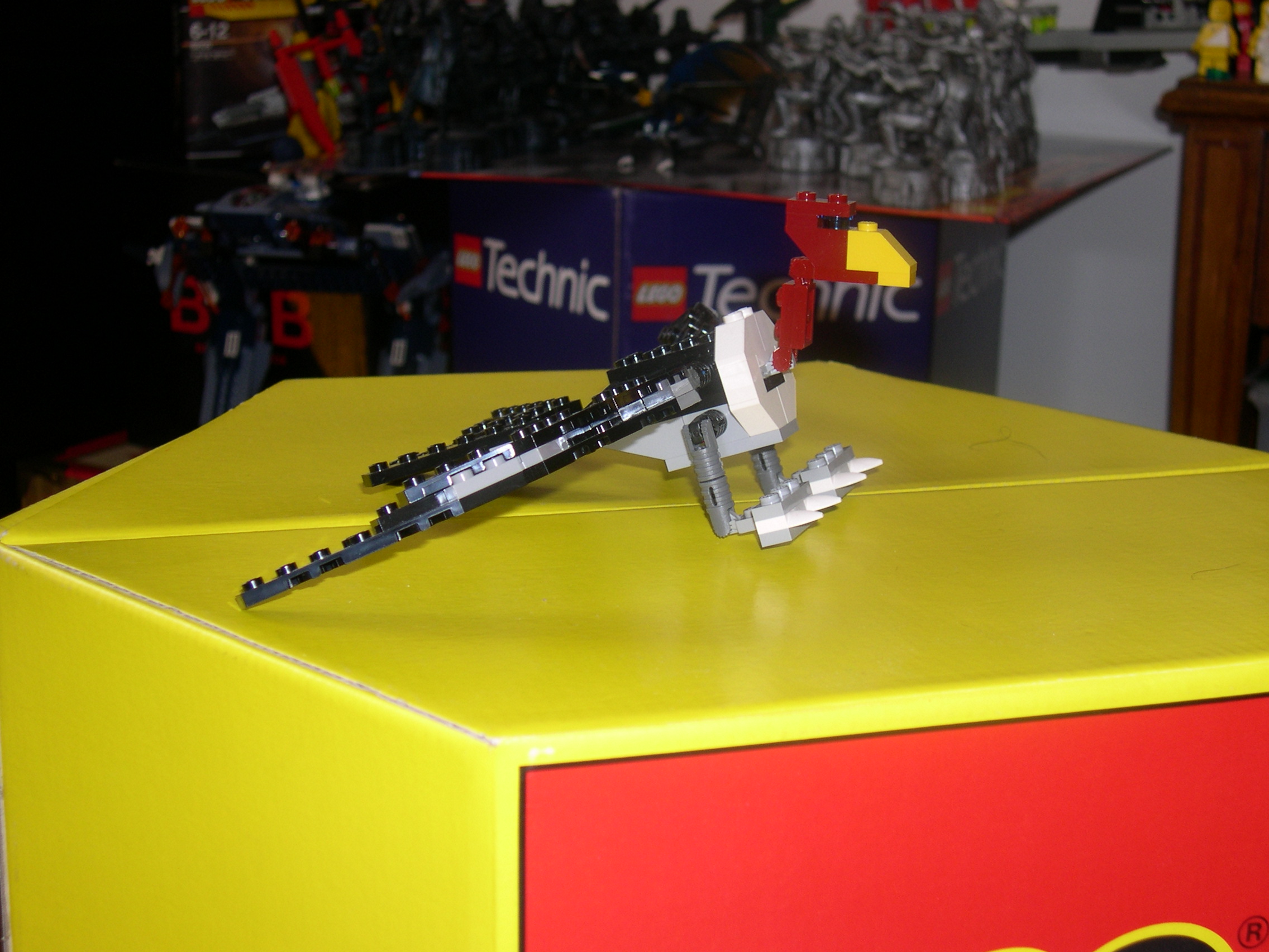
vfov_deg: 25.7
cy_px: 476
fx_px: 2090
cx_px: 634
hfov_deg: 33.8
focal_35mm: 57
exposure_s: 1/60
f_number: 3.4
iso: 100
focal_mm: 12.2
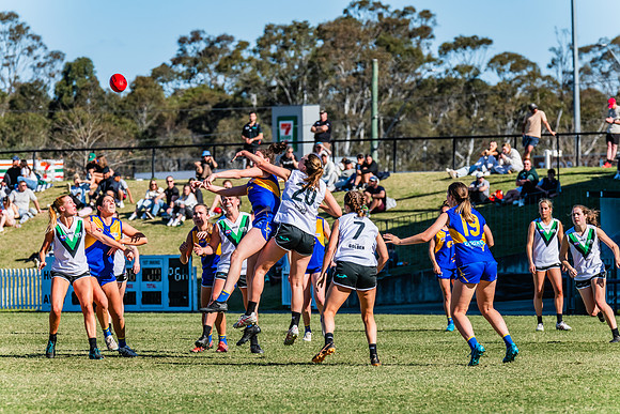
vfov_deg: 4.2
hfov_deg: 6.2
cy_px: 207
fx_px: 5684
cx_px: 310
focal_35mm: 330
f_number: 11
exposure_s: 1/1250
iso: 640
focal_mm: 330
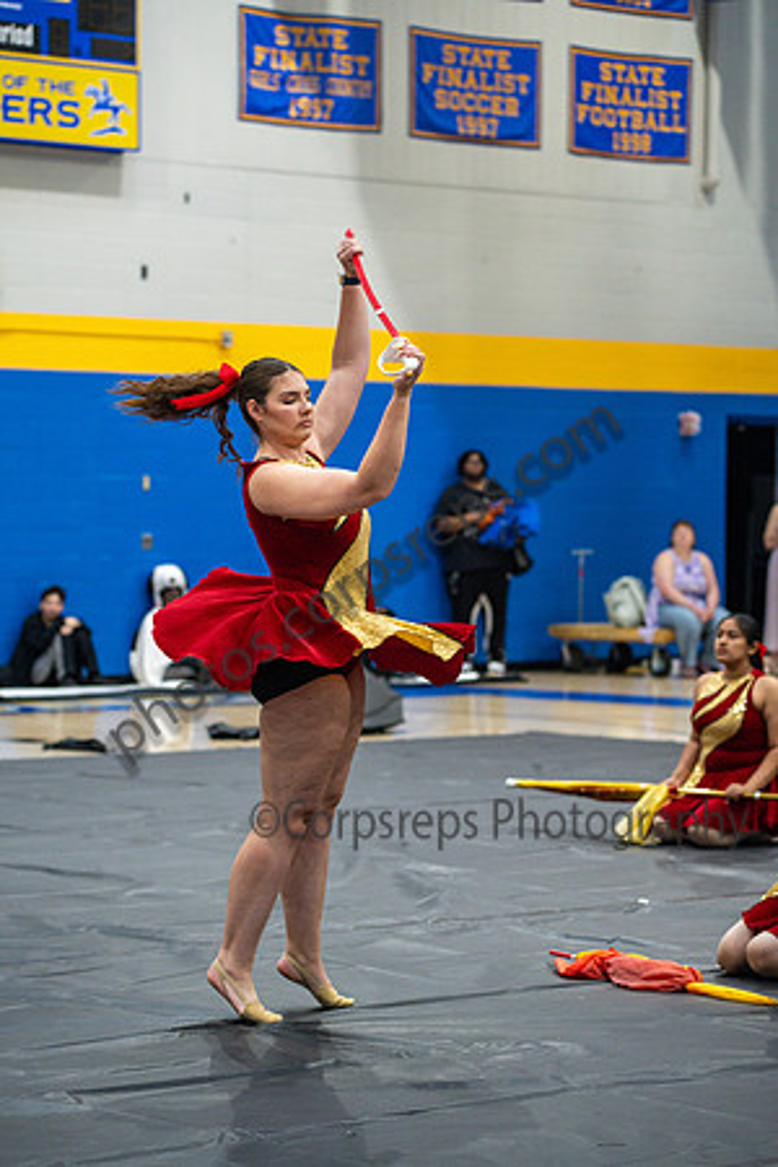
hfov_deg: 12.2
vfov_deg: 18.3
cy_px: 584
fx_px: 3630
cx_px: 389
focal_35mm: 112
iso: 4000
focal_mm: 112
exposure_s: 1/500
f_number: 4
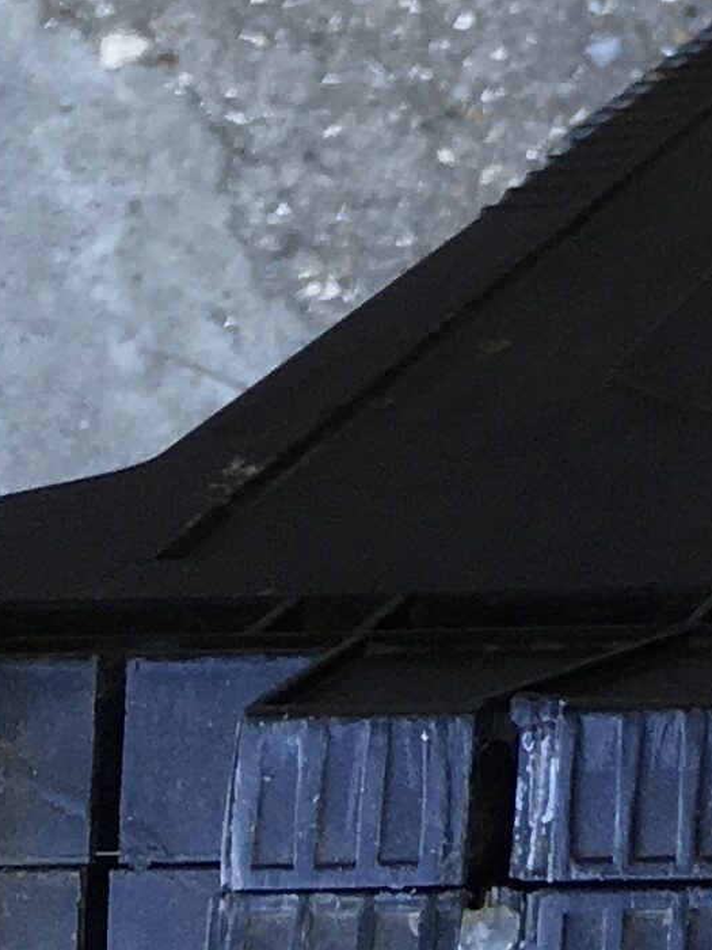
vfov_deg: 10.6
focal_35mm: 167
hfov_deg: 8.0
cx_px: 1904
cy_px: -1090
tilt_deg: -73.6
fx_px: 4580
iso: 25
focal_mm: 4.15
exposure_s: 1/50
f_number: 2.2
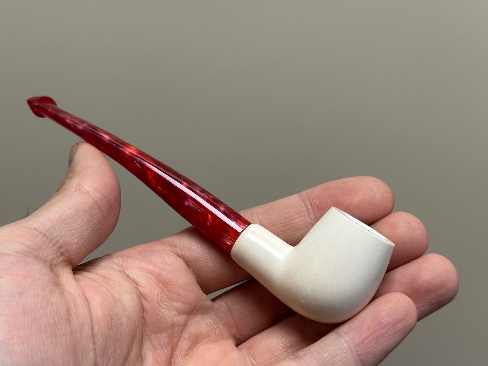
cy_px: 183
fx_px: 677
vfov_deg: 30.3
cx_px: 244
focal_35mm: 48
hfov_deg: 39.7
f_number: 1.78
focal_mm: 6.86
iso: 64
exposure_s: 1/100
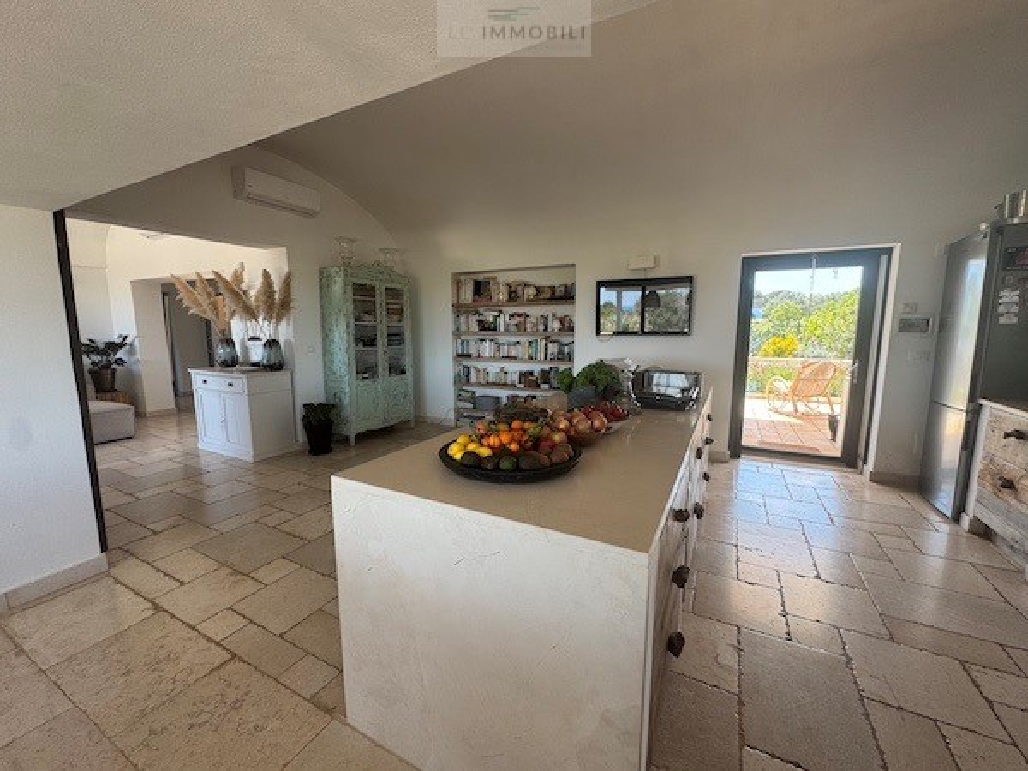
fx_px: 416
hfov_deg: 102.1
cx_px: 514
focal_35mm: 14
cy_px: 386
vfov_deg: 85.7
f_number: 2.2
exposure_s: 1/99
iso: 100
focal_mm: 2.22
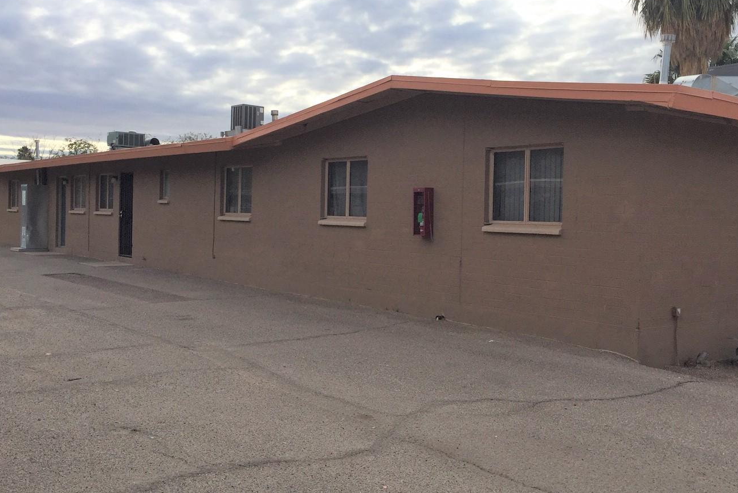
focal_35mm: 38
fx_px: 779
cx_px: 372
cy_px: 213
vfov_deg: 35.0
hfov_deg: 50.7
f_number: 2.2
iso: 32
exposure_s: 1/2326
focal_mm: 4.15
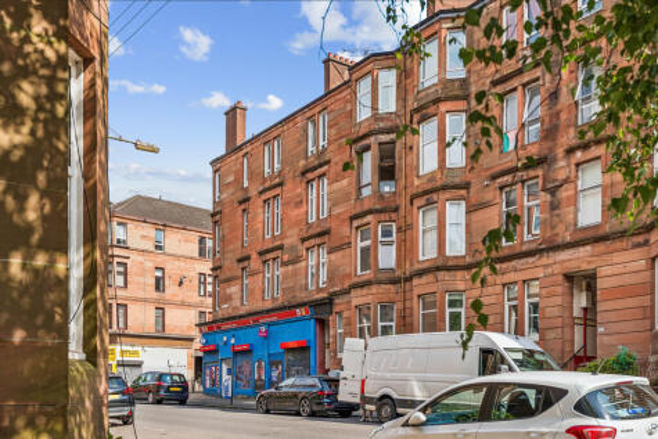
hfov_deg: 53.1
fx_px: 658
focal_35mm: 36
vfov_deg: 36.9
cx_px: 329
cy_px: 220
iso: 320
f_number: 4
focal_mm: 24
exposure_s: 1/1600
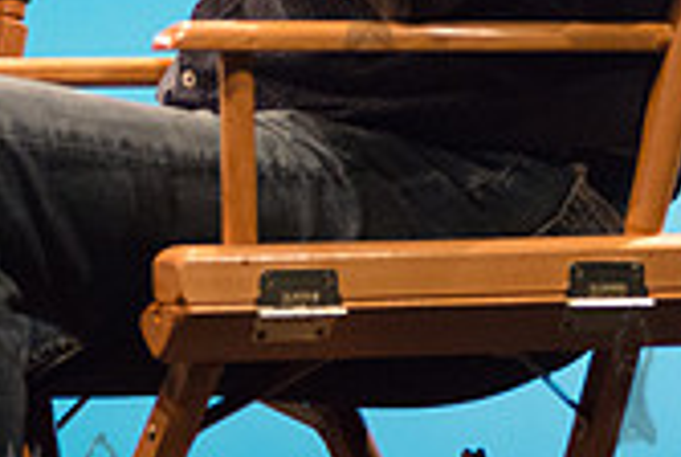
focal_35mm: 388
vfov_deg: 3.5
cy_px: -218
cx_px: -159
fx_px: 7353
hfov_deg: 5.3
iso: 4000
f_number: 3.2
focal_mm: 112
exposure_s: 1/200
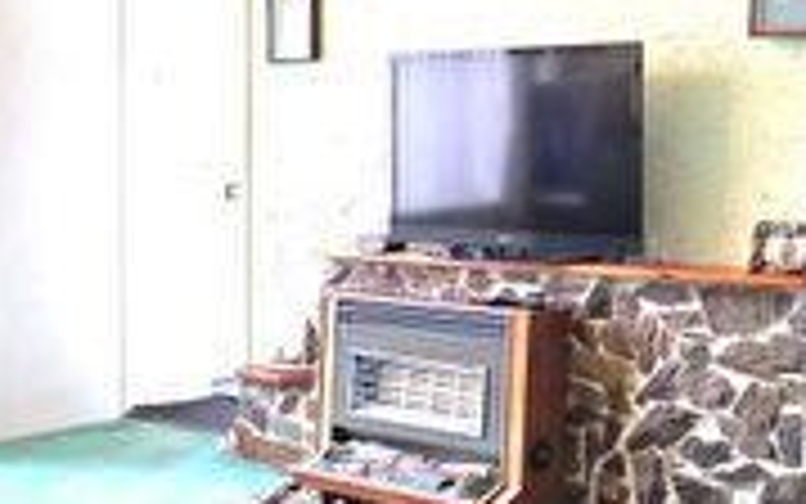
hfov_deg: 36.0
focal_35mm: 54
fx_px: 1187
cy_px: 187
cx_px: 671
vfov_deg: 23.9
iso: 125
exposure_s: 1/50
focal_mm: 2.2
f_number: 2.2
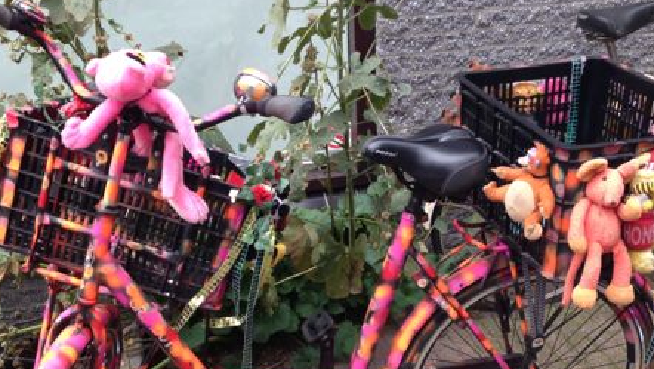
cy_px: 290
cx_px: 331
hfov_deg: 39.8
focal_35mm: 52
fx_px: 902
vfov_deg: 22.8
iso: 50
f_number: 2.4
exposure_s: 1/150
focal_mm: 4.13
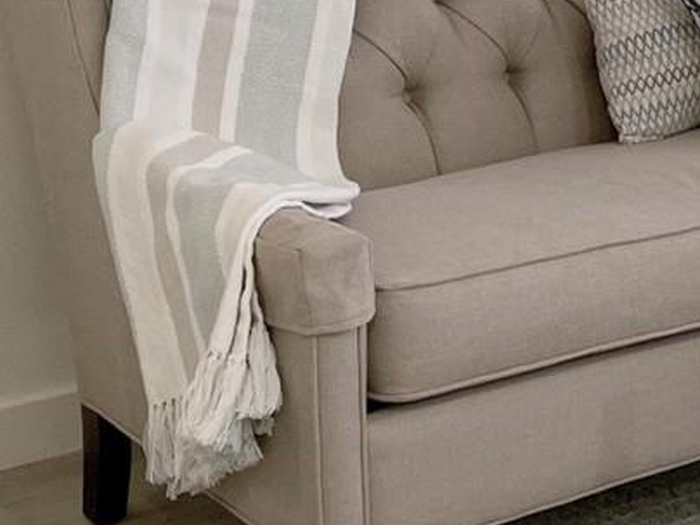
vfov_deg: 14.3
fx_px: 2083
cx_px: 846
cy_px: 73
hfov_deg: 18.1
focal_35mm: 103
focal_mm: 4.2
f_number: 1.6
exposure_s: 1/60
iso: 80
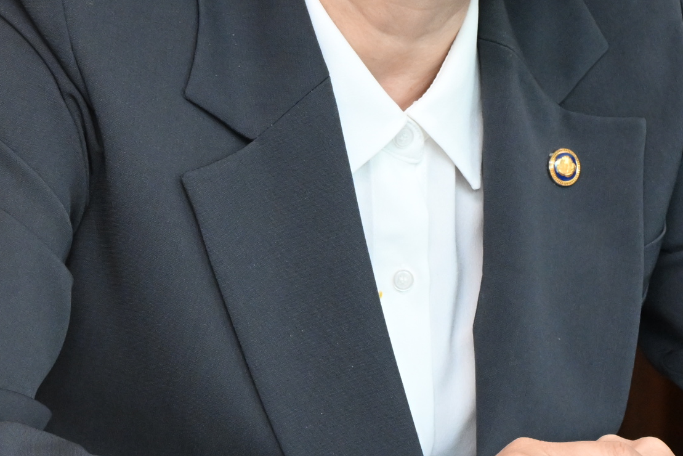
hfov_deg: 6.4
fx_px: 6072
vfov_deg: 4.3
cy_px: -26
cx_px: 388
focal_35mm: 320
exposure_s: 1/200
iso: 2500
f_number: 7.1
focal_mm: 86
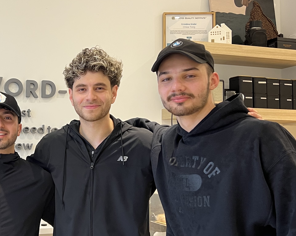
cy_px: 124
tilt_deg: +3.8
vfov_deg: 28.6
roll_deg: +0.7
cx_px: 55
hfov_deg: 34.2
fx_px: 464
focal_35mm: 53
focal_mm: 5.7
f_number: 1.5
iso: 125
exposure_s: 1/60
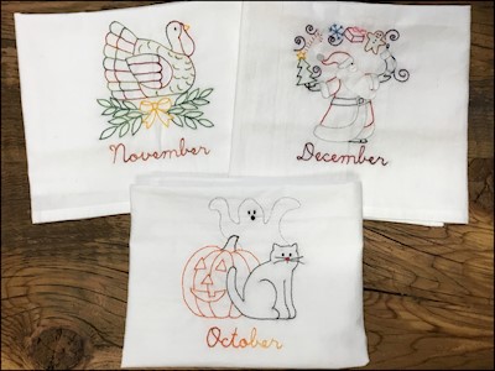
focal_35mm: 31
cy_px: 186
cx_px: 248
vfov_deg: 45.4
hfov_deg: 58.4
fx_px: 443
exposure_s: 1/30
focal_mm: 3.3
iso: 64
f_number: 2.4
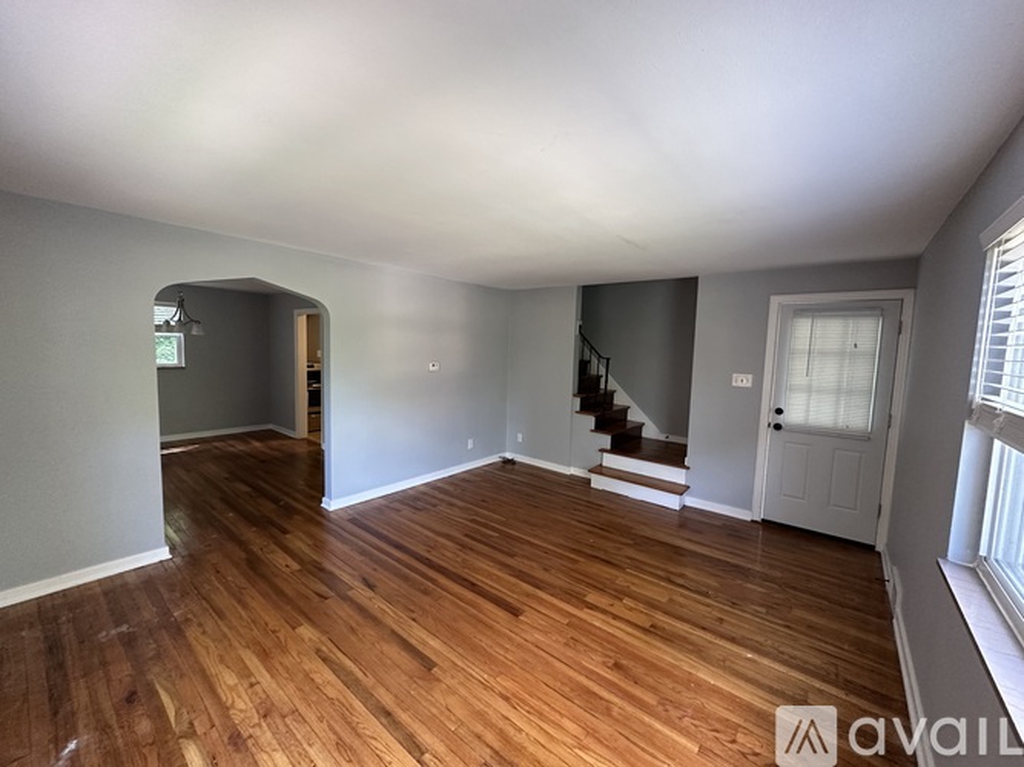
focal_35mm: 14
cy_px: 384
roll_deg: -2.5
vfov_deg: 85.7
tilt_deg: -5.2
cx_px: 512
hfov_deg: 102.1
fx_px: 414
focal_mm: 2.22
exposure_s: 1/89
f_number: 2.2
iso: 320
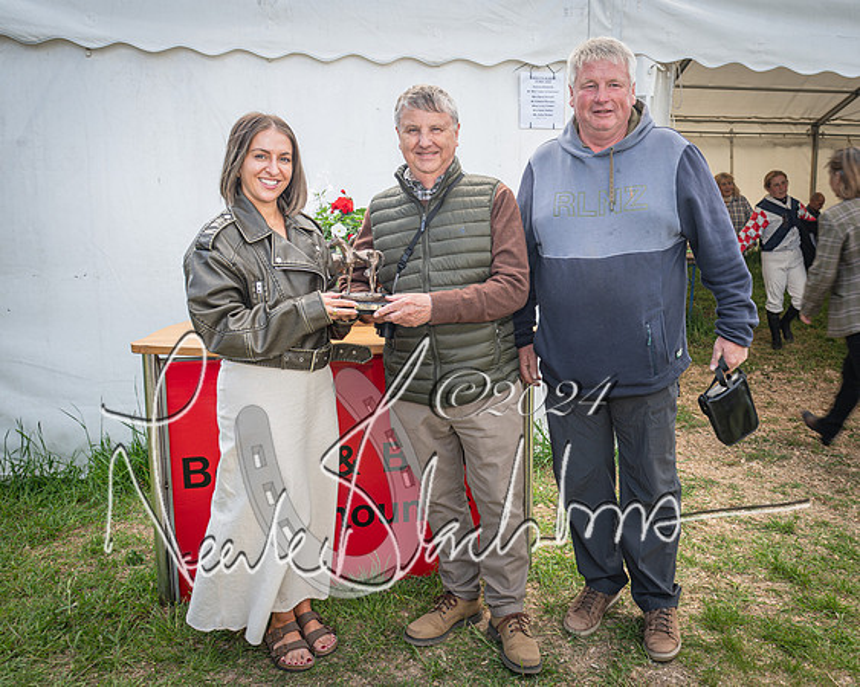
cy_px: 315
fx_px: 866
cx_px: 503
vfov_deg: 43.2
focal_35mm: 34
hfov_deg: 52.5
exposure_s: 1/60
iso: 50
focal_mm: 27
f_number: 5
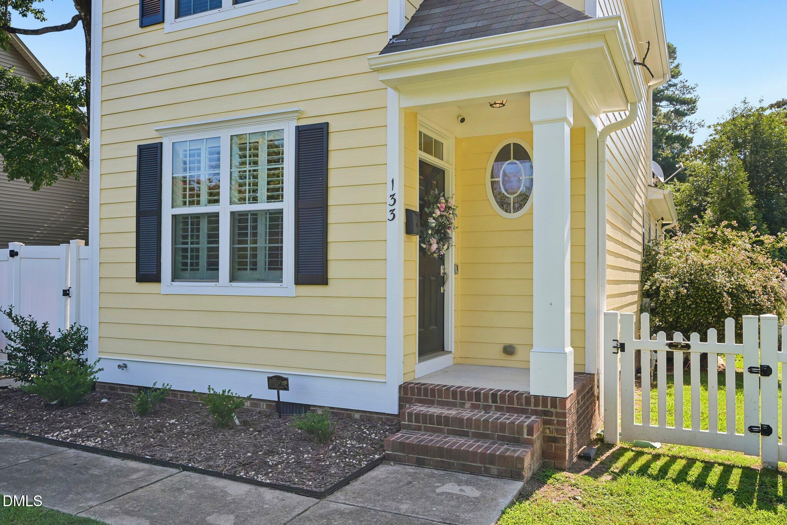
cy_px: 262
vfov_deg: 49.5
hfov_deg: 69.4
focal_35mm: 26
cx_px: 394
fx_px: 568
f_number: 8
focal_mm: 26
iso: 100
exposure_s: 1/100
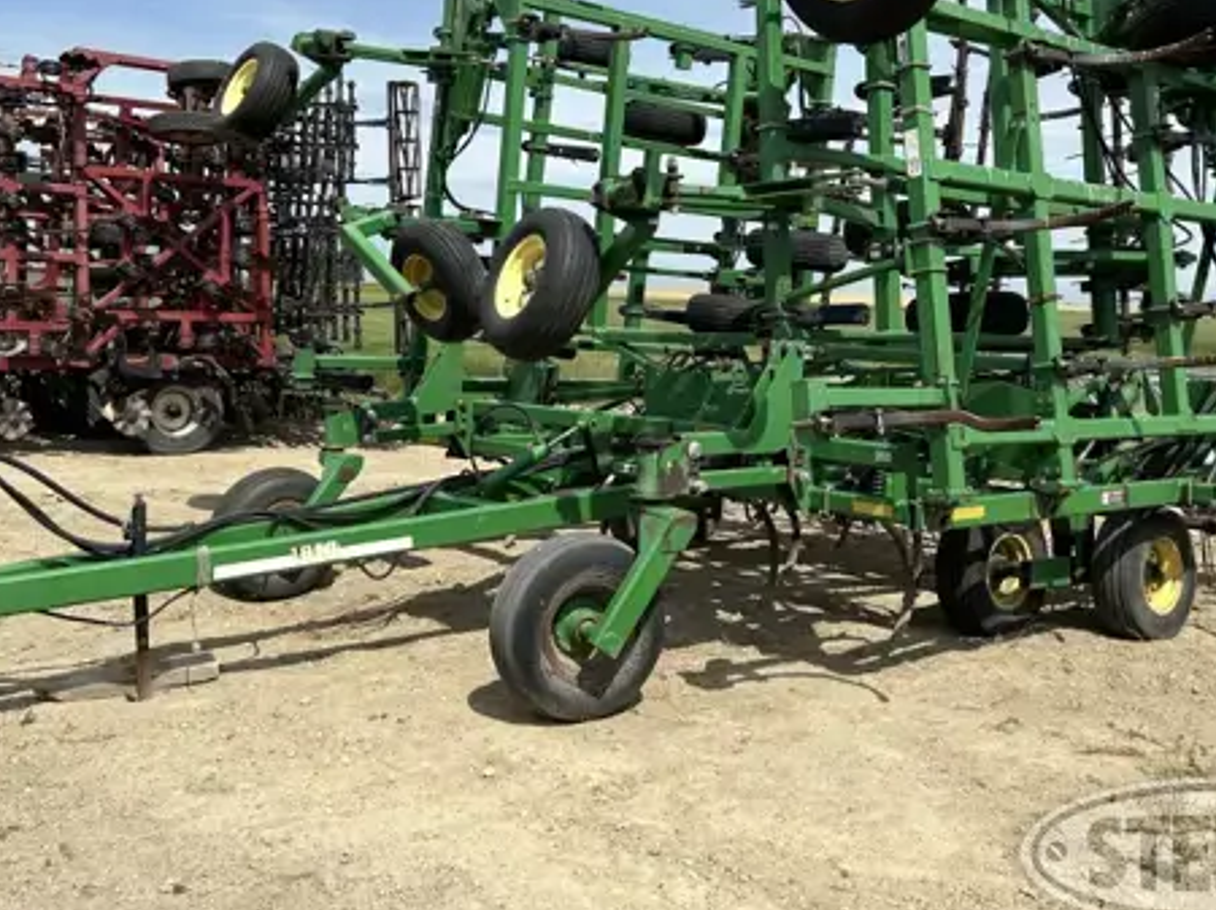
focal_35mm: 37
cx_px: 635
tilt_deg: +0.9
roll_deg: -1.7
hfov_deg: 50.1
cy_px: 313
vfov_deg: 38.3
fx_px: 1299
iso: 50
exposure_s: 1/5076
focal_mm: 5.7
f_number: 1.5
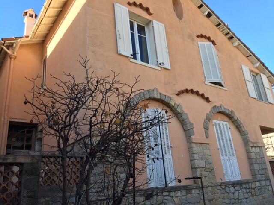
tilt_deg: +21.8
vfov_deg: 48.2
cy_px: 102
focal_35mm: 29
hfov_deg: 61.7
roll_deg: +4.7
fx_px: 230
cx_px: 137
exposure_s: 1/542
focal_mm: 4.15
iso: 32
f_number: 2.2
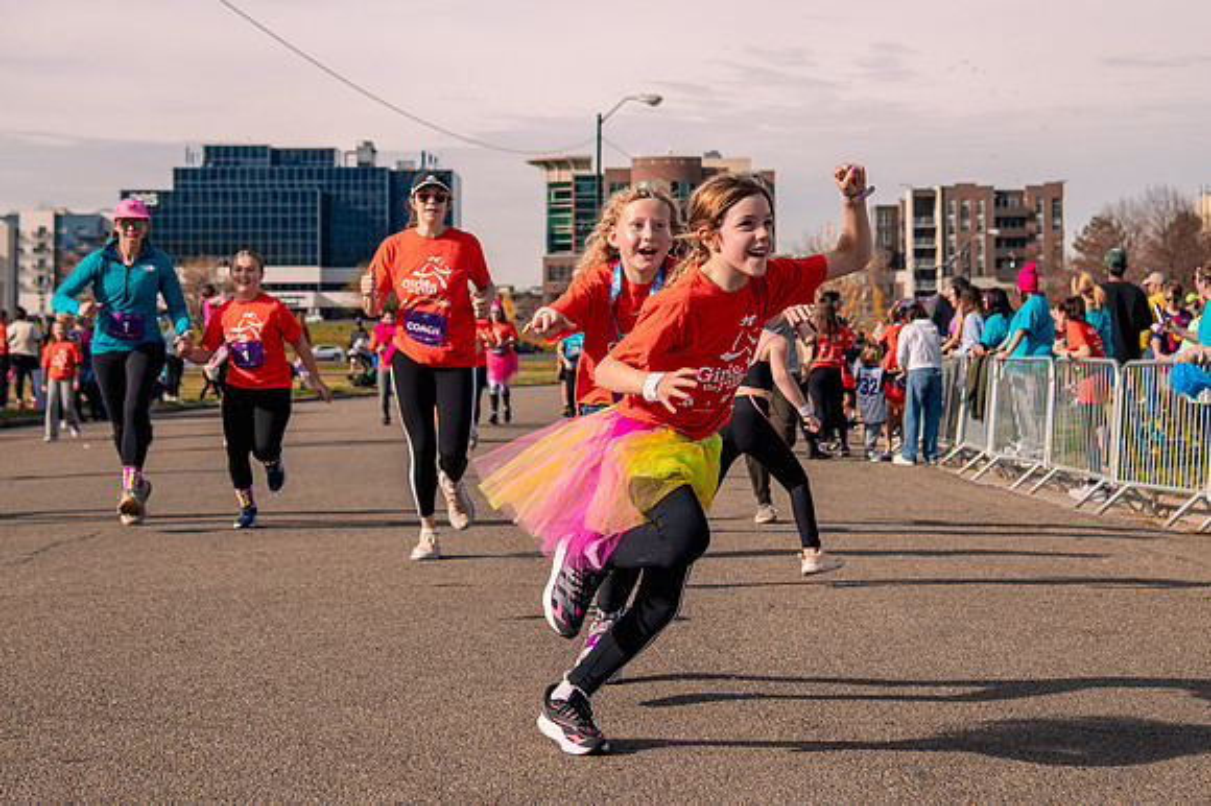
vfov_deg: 17.7
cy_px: 201
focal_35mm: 77
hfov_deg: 26.5
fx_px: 2575
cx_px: 639
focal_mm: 50
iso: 200
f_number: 5
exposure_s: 1/1600
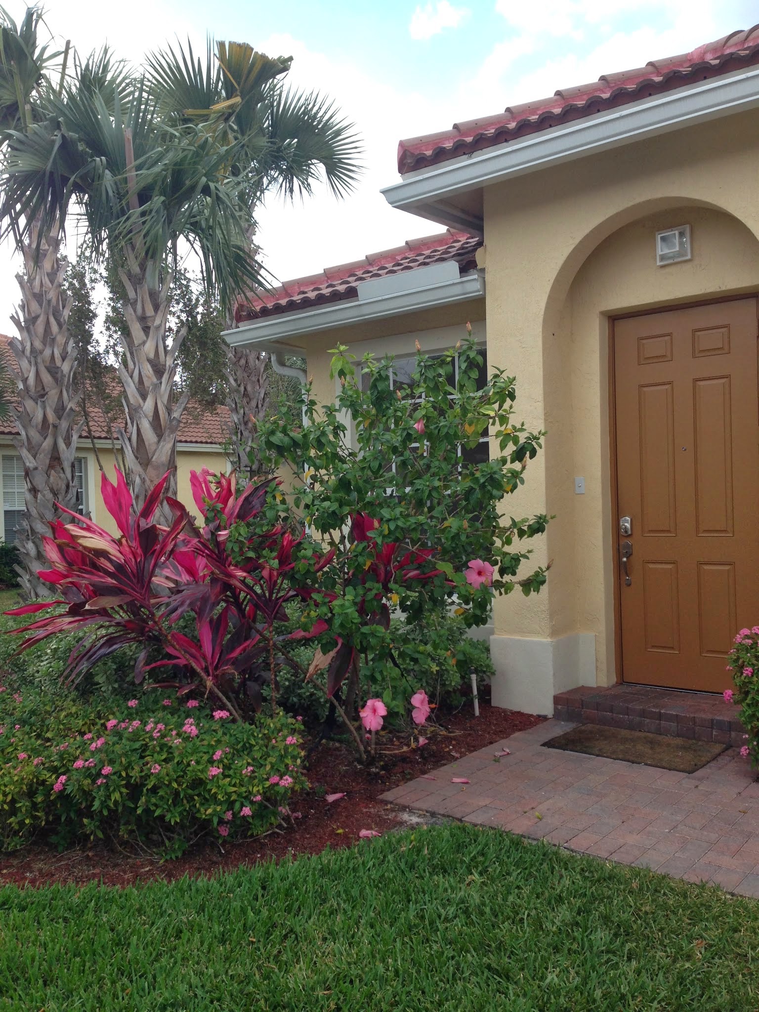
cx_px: 380
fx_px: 965
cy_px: 506
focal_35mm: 33
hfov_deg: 42.9
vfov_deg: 55.4
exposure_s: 1/645
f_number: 2.4
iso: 50
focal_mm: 4.12
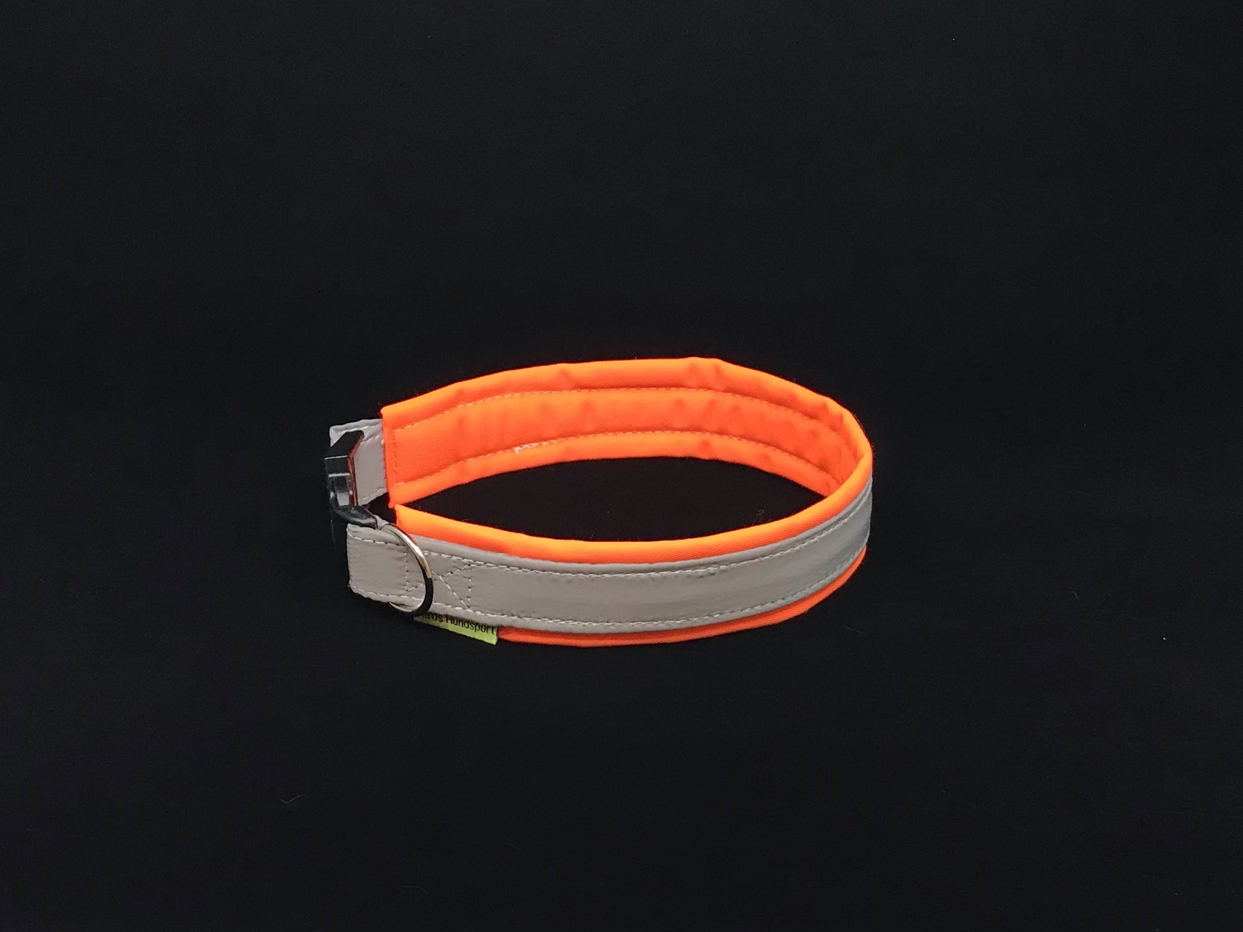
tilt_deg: -35.3
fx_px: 1005
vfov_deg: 49.7
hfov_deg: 63.4
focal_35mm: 28
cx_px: 622
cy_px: 466
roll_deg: -0.7
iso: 32
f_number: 1.8
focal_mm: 3.99
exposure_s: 1/33
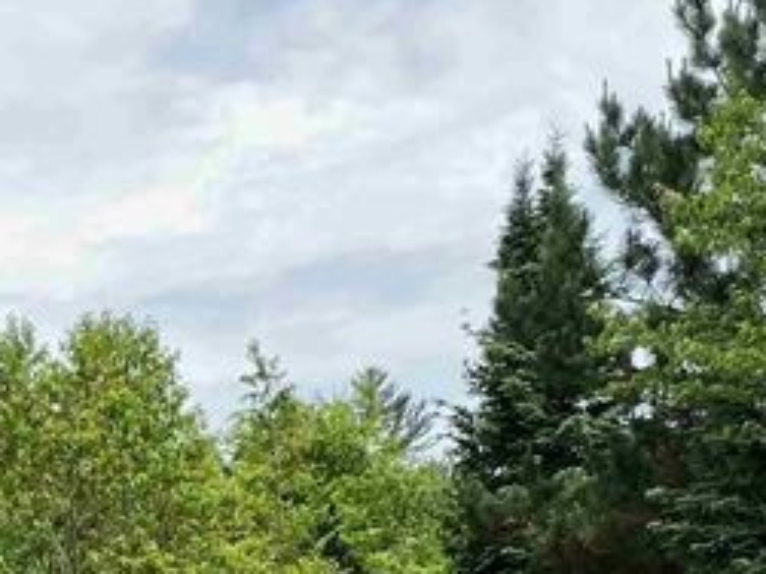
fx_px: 1172
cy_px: 672
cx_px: 0
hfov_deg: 33.2
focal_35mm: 53
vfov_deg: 25.0
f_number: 1.8
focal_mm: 1.57
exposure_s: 1/774
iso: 32
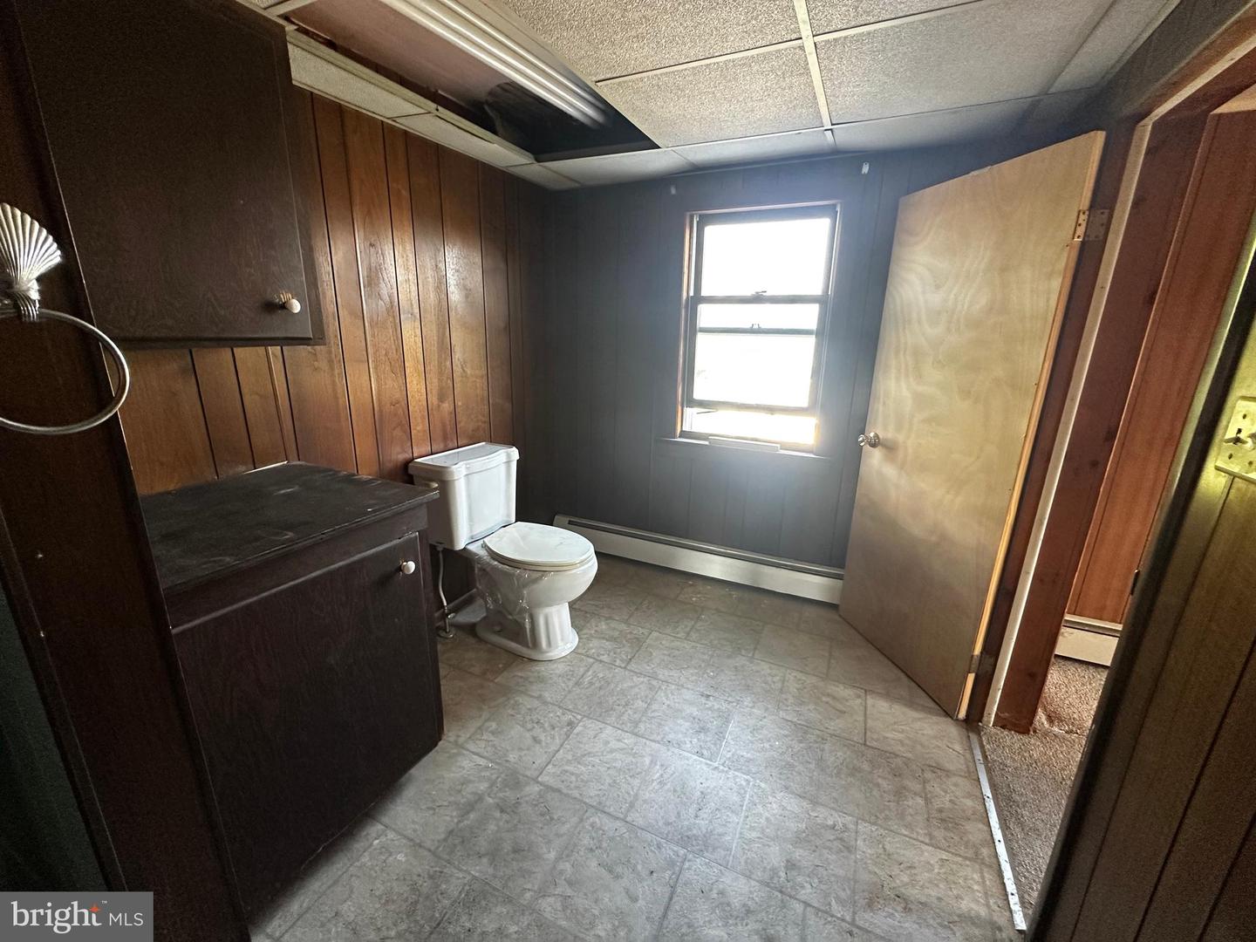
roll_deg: -0.6
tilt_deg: -14.6
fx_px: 508
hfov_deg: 102.1
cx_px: 628
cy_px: 471
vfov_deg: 85.7
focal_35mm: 14
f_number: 2.2
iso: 400
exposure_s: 1/60
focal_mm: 2.22
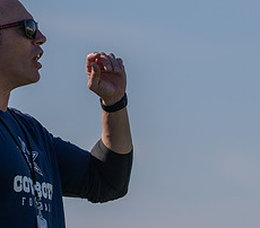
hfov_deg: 3.2
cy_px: 134
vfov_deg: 2.8
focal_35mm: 575
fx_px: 4598
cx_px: 10
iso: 100
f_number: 3.5
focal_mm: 188
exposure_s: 1/2000
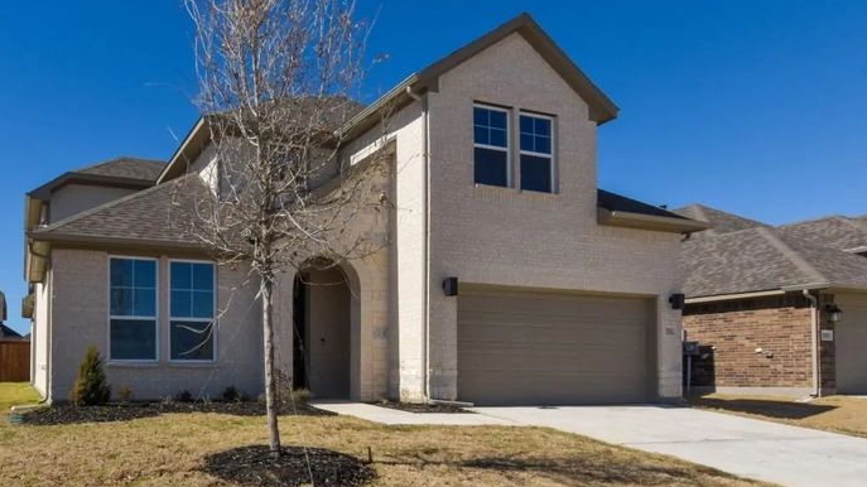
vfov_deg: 43.0
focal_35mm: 26
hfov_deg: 68.7
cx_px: 240
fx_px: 593
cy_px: 378
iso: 250
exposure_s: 1/200
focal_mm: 11
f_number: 16
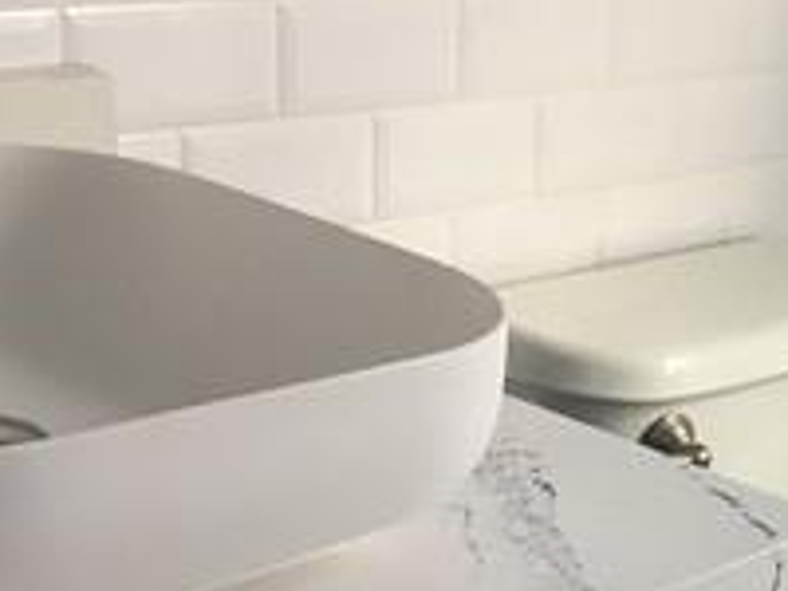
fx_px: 2117
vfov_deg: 15.5
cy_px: 658
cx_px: 1064
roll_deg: -9.2
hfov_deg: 19.3
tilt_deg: -22.6
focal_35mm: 93
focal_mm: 4.15
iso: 50
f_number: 2.2
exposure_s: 1/30
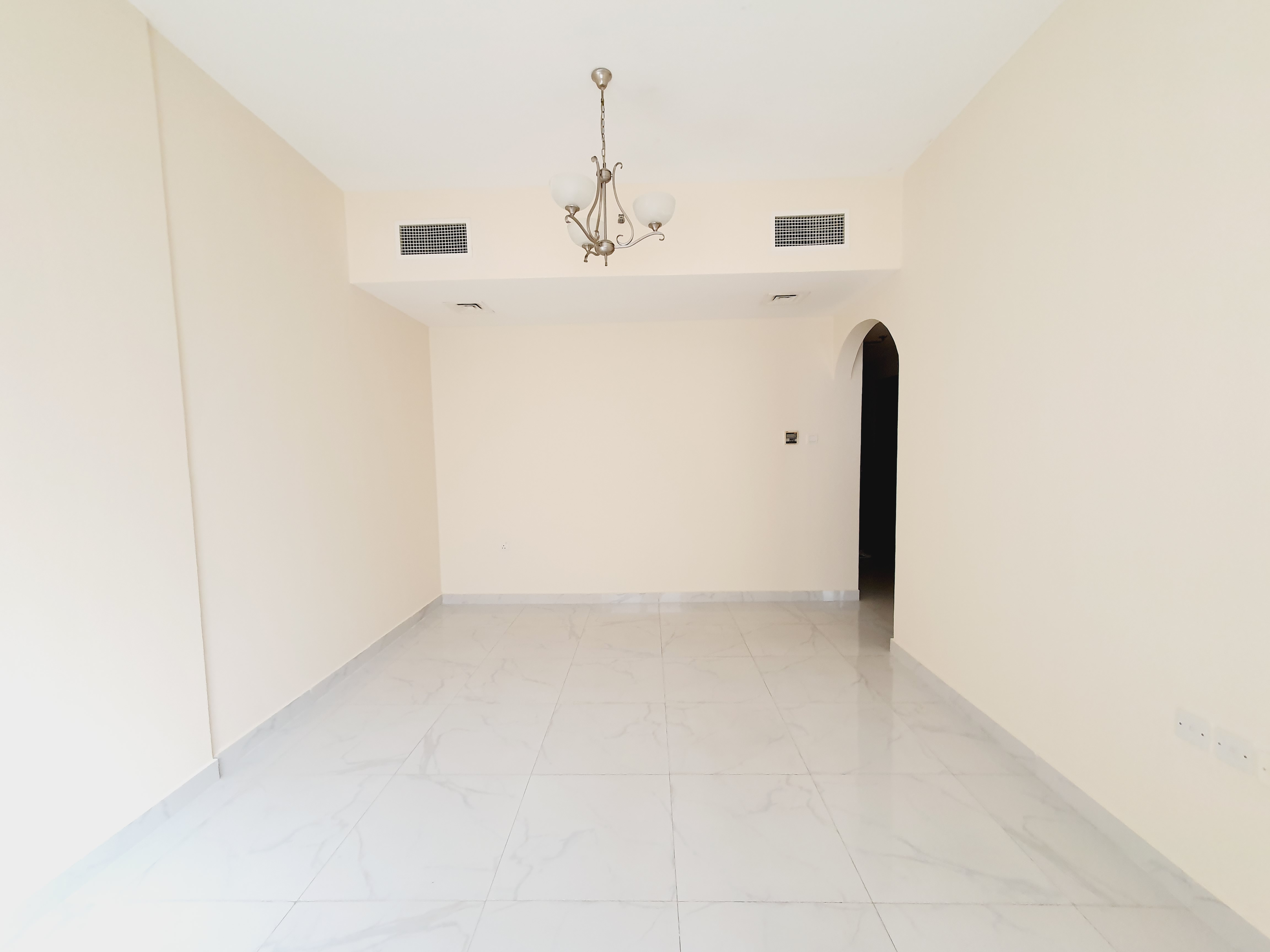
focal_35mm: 13
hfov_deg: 106.2
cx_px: 635
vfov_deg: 89.9
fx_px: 477
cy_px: 476
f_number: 2.2
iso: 160
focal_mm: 1.8
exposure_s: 1/60
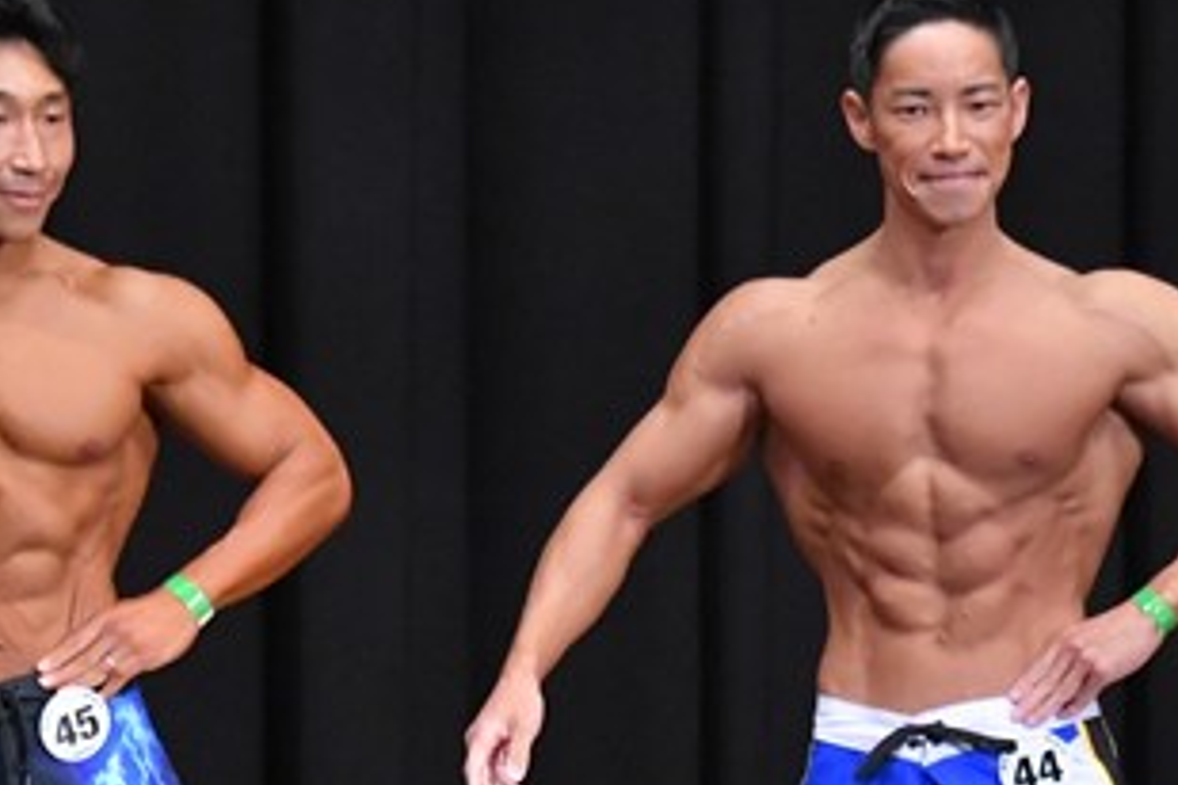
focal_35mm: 564
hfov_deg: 3.7
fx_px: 18454
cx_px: 406
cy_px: 774
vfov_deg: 2.4
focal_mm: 150
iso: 8000
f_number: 5.6
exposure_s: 1/400
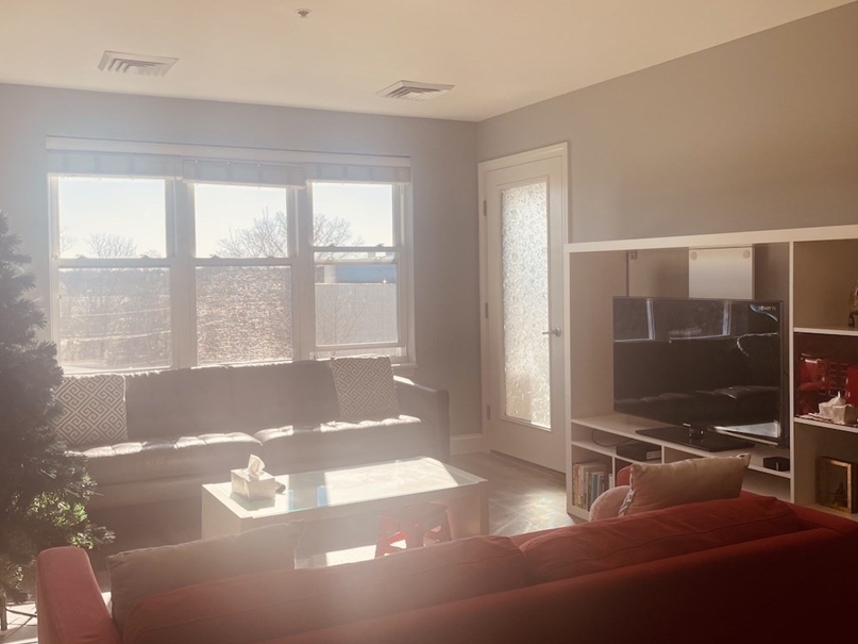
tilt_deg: -1.6
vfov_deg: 42.9
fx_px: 818
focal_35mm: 33
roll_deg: +0.9
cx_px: 384
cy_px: 288
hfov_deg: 55.2
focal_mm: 5.1
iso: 32
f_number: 1.6
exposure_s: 1/696
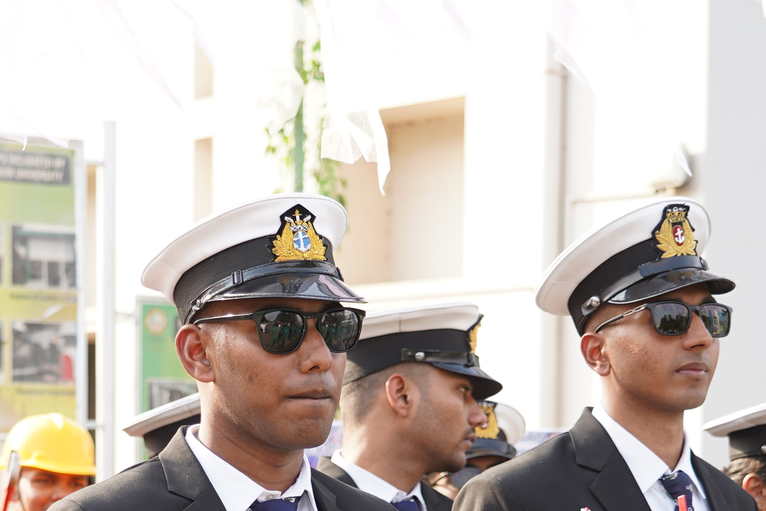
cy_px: 721
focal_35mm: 143
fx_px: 3043
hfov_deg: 14.3
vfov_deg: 9.4
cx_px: 285
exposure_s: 1/160
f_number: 4
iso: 125
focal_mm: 46
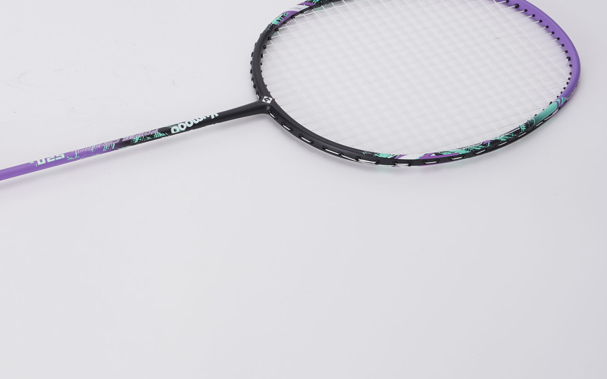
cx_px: 117
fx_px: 1770
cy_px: 138
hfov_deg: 19.3
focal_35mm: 107
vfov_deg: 12.2
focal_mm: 60
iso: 125
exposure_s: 1/125
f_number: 13
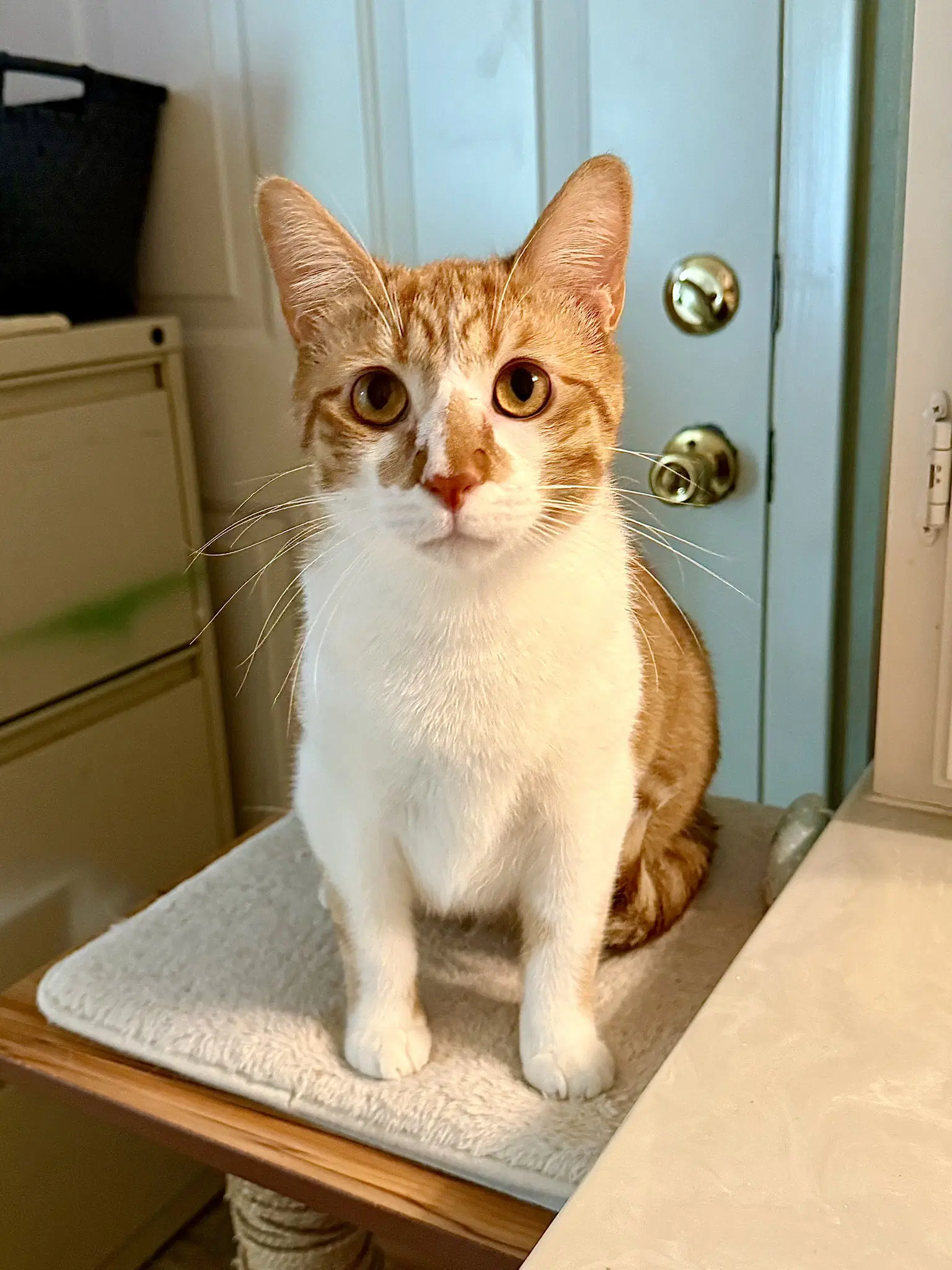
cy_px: 635
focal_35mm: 24
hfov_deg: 56.8
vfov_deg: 71.6
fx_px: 880
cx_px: 476
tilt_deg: -16.9
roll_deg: +1.7
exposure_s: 1/60
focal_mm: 6.76
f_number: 1.78
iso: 500
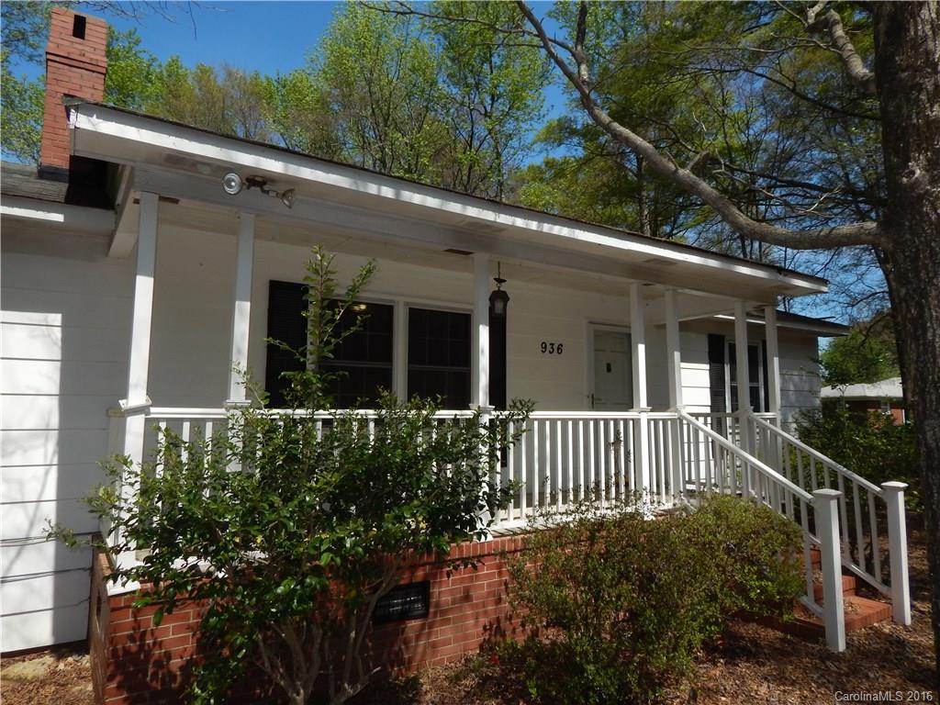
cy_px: 352
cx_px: 470
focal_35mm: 23
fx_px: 625
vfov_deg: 58.9
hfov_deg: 73.9
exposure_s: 1/1500
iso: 125
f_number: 3
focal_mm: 4
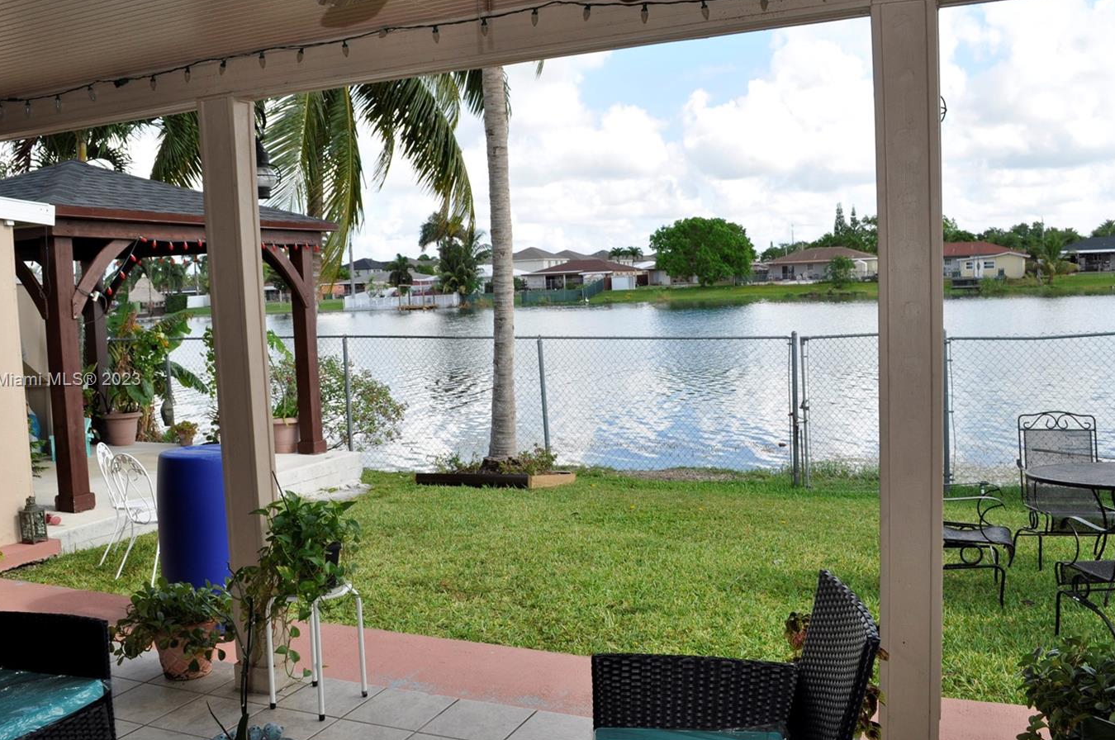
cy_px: 381
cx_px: 538
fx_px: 990
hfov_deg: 58.8
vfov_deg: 41.0
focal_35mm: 32
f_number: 7.1
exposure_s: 1/200
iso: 200
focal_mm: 18
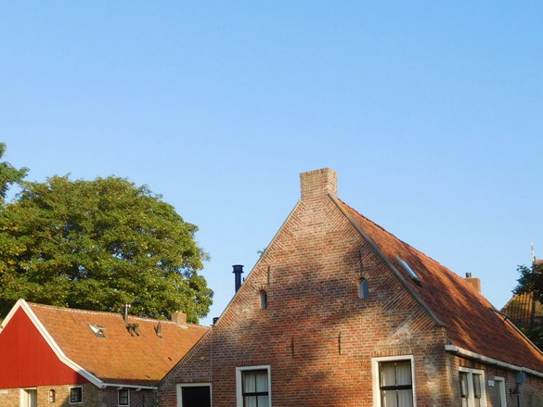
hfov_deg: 38.9
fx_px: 769
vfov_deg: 28.9
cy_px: 338
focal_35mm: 49
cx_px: 261
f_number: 3.5
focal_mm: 5
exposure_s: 1/640
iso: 125
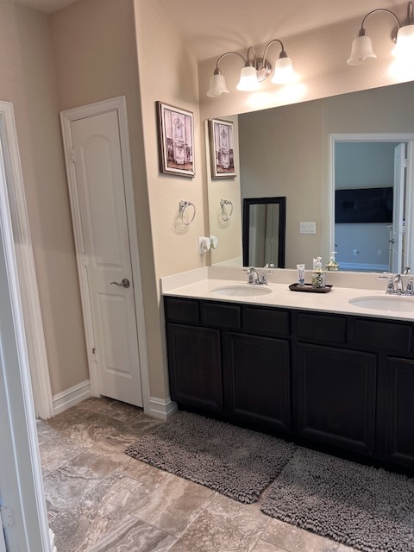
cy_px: 276
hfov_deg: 53.1
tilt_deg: -8.9
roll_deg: +3.3
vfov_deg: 67.3
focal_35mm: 26
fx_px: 415
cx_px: 207
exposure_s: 1/120
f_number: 1.5
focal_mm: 5.7
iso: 100
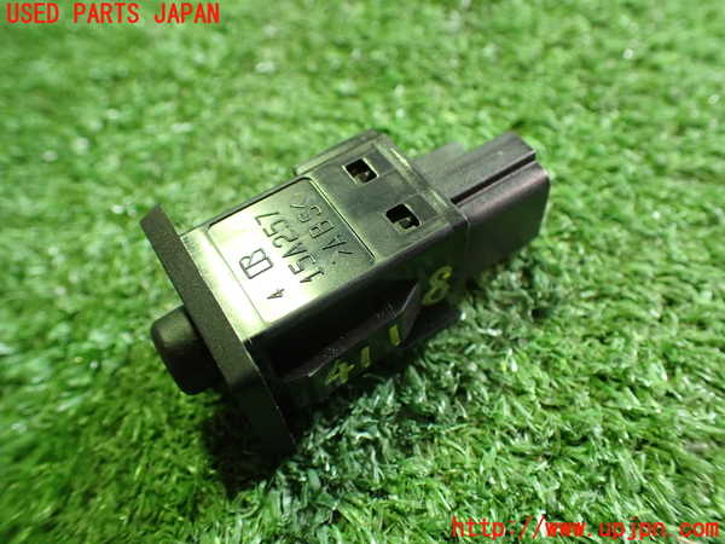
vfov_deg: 46.8
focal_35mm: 30
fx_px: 628
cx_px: 362
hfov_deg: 60.0
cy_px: 272
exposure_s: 1/30
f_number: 2.3
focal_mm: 5.4
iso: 800
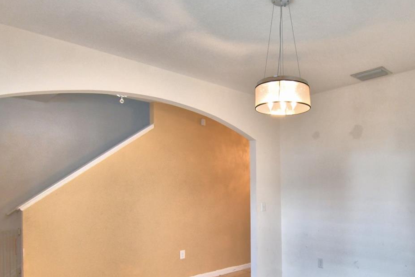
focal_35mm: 26
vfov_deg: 48.7
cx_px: 280
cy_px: 186
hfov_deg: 67.3
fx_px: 300
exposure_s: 1/60
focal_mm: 10
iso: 400
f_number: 4.5
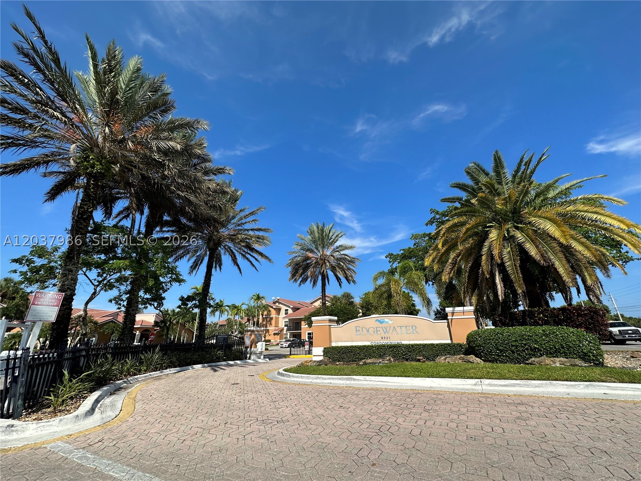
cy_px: 240
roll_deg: +0.6
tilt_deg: +19.8
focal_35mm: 14
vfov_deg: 85.7
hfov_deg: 102.1
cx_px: 320
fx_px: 259
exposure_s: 1/2053
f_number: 2.2
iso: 50
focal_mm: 2.22
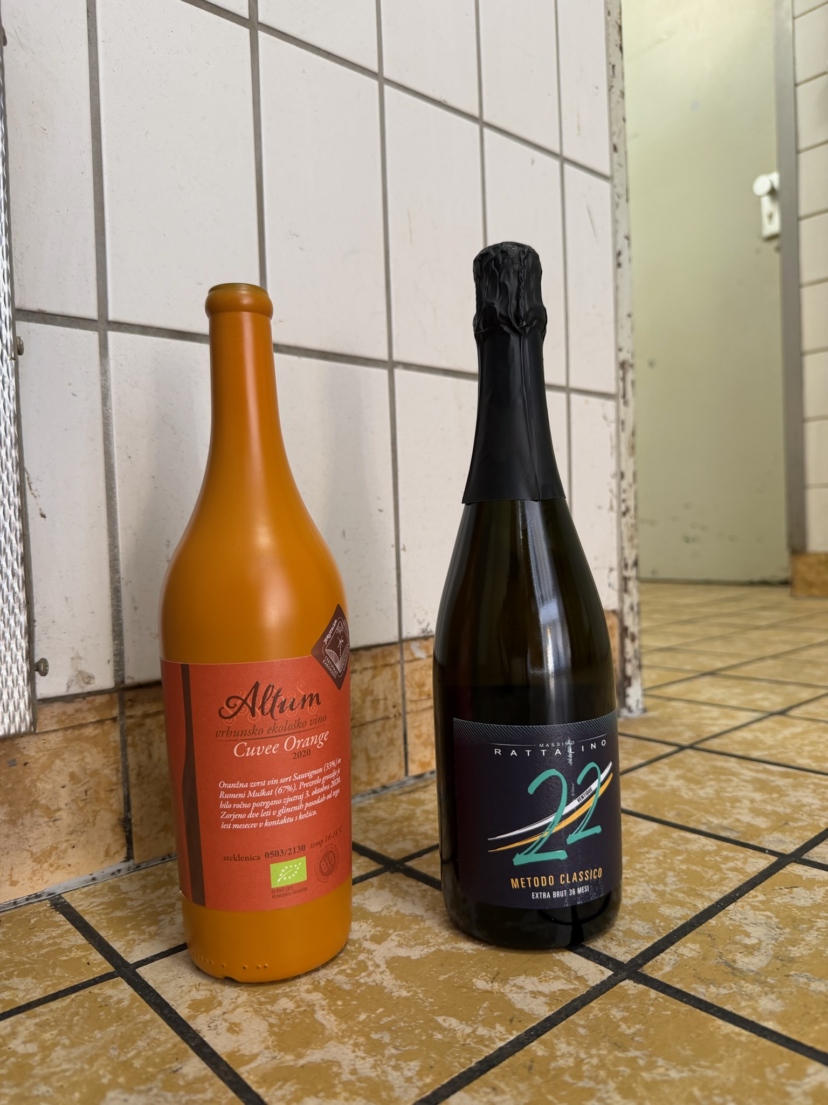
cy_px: 552
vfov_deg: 71.6
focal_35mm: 24
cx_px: 414
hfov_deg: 56.8
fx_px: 765
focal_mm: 6.76
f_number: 1.78
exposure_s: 1/121
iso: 200
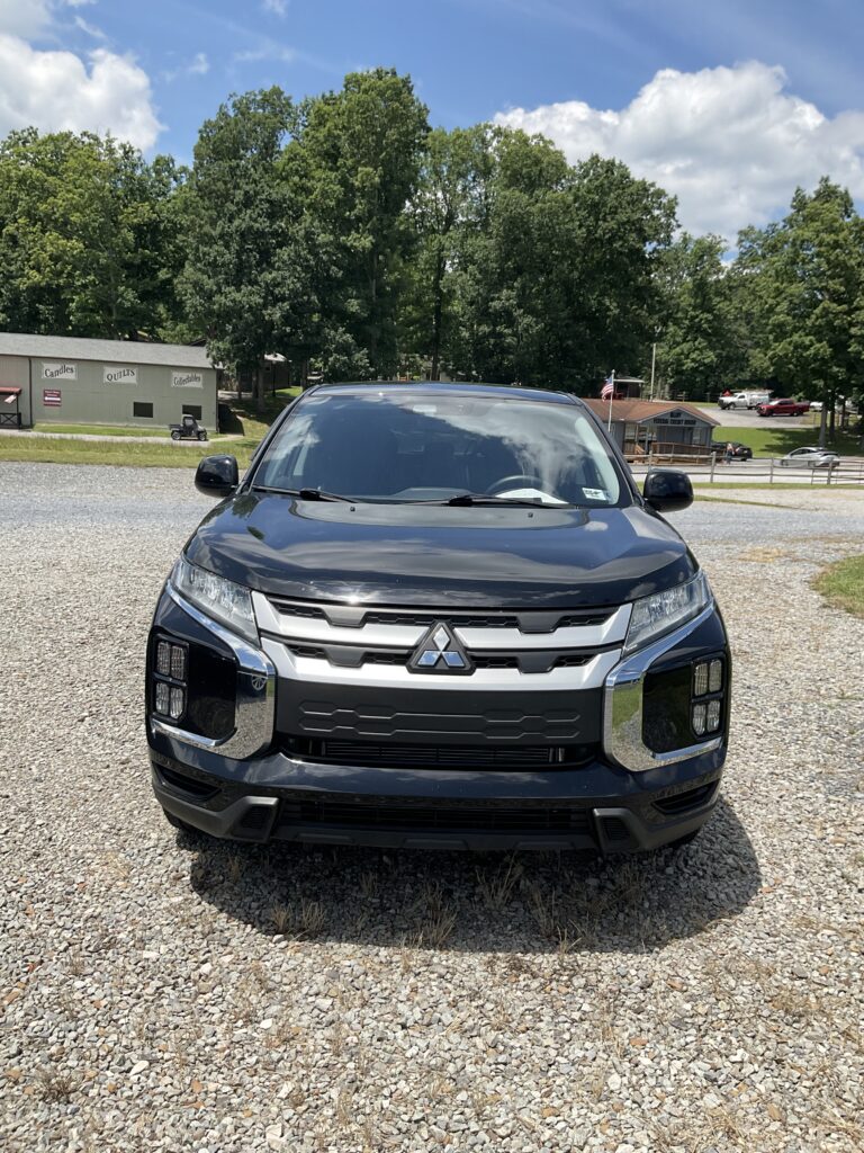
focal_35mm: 29
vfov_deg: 61.7
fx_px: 965
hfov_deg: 48.2
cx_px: 432
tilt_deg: -10.8
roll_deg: -3.1
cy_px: 576
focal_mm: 3
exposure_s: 1/1675
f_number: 1.8
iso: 16
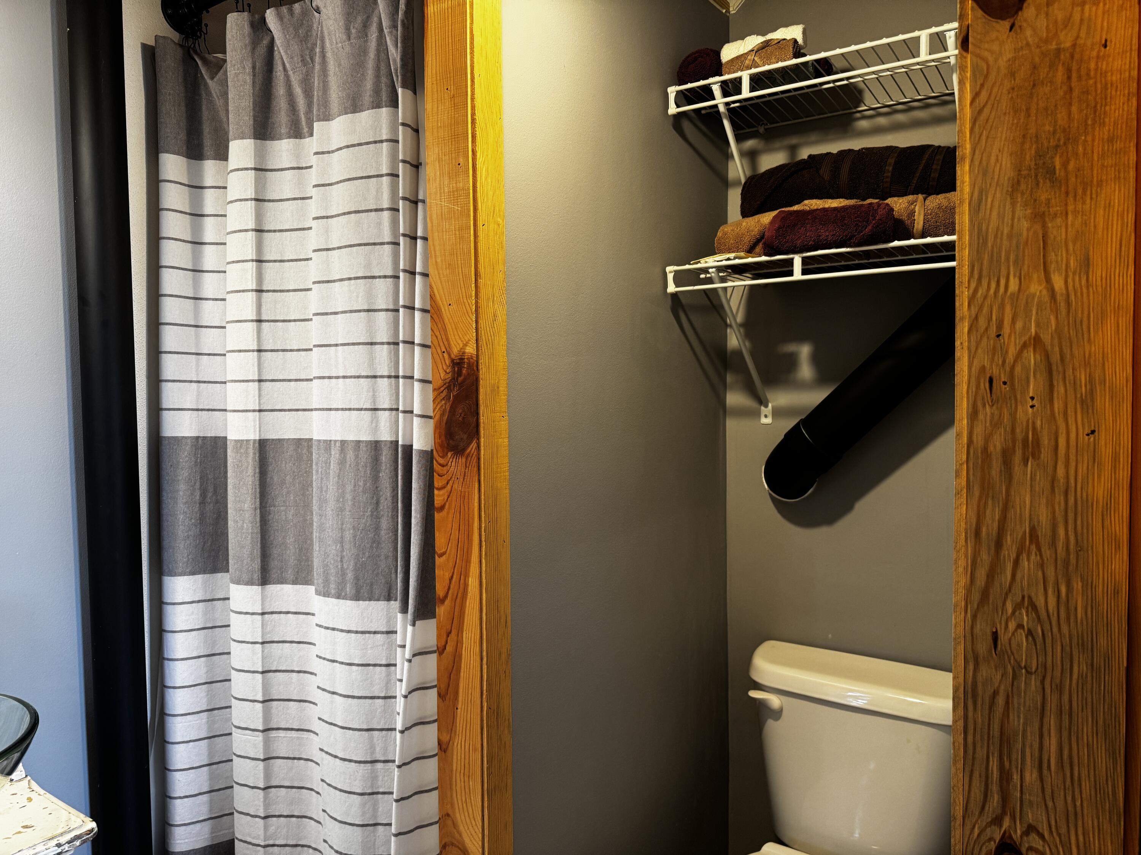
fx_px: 791
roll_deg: +0.8
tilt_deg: -3.9
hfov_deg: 71.6
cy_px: 428
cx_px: 570
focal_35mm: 24
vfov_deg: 56.8
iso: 200
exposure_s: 1/60
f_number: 1.78
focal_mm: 6.76
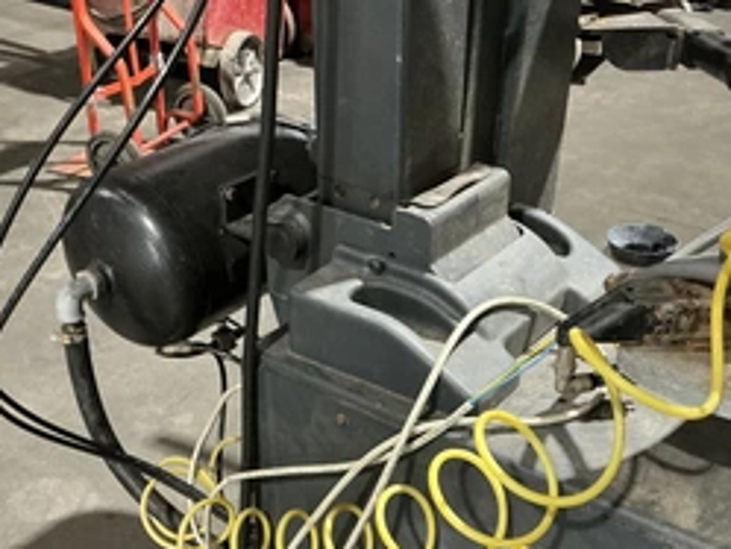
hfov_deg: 42.0
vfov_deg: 31.5
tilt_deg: -37.4
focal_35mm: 45
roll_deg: -2.2
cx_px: 382
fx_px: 951
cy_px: 429
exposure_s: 1/42
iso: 320
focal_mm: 3
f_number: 1.8
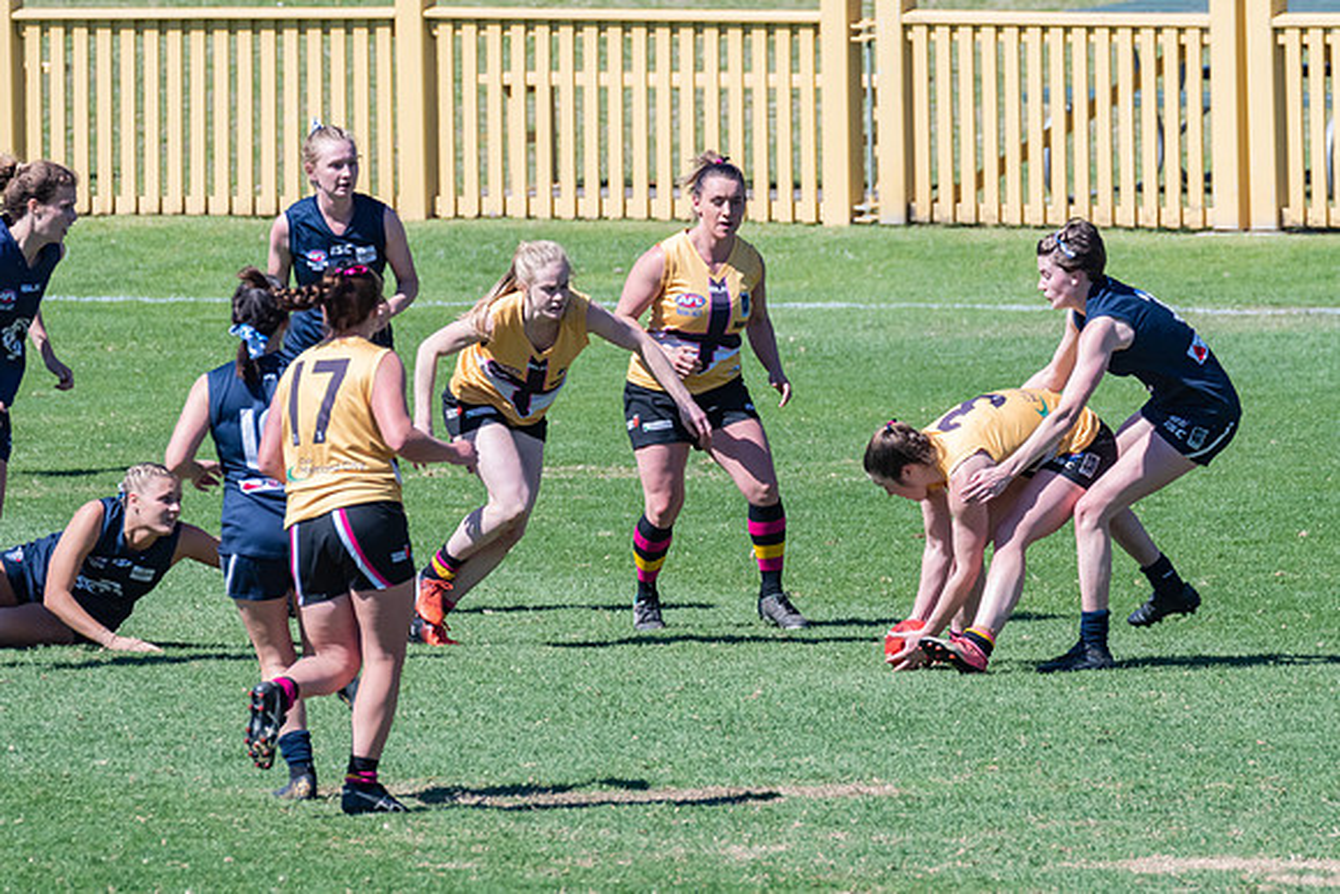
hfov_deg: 2.3
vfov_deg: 1.5
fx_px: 33466
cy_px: 536
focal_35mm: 899
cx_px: 803
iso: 800
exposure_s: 1/1600
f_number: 10
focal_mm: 500
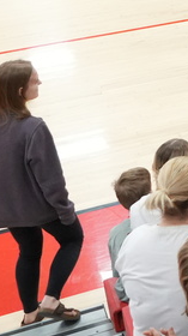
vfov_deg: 18.2
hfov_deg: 9.4
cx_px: 444
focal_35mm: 115
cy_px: 7
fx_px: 1022
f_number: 4
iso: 4000
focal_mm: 20
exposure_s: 1/250
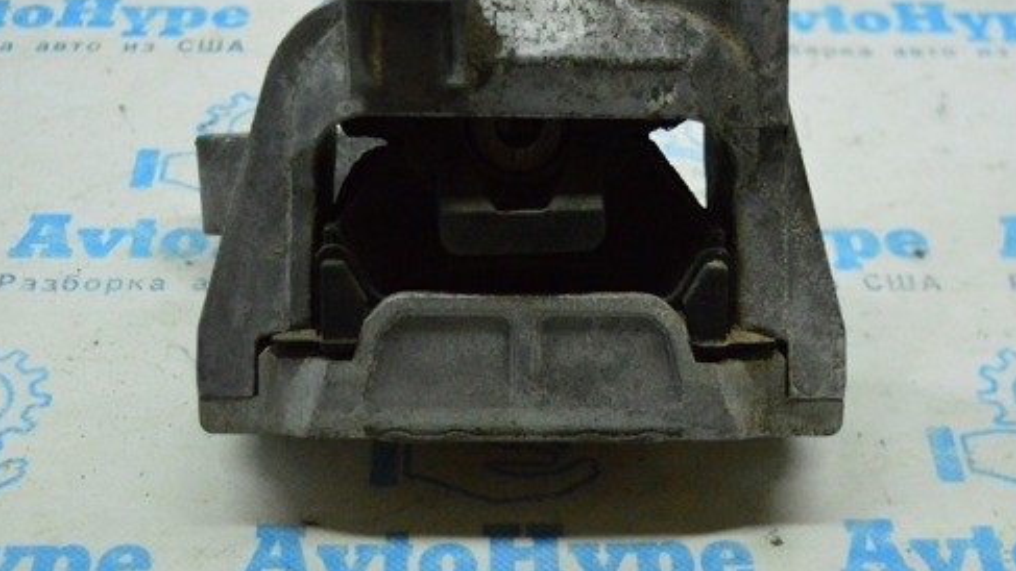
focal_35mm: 66
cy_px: 249
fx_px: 1778
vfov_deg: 18.3
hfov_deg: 31.9
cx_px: 522
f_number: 4.5
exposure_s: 1/800
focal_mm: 32
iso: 6400
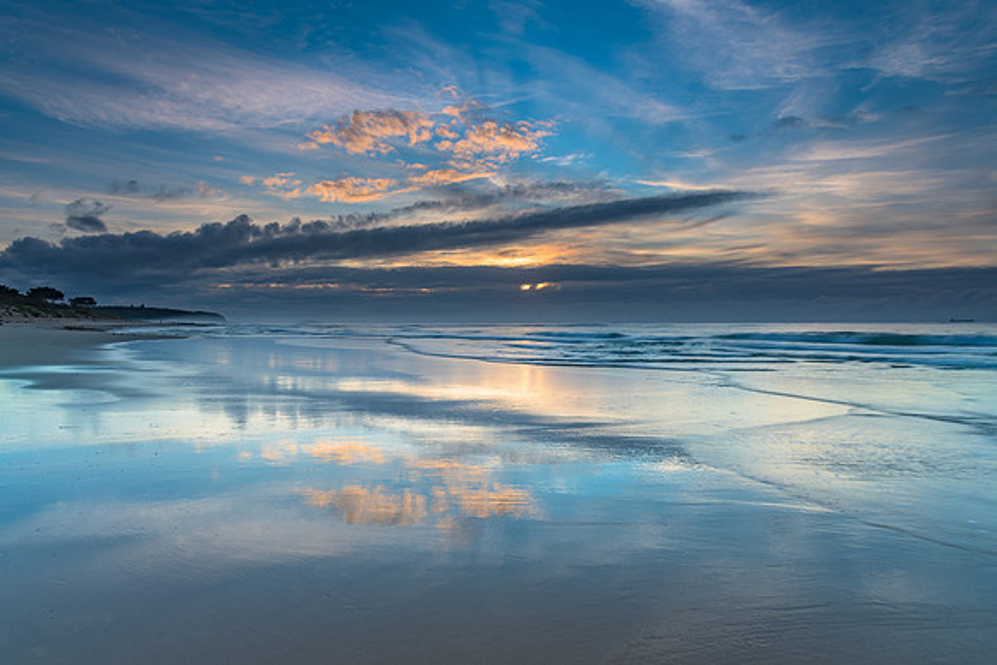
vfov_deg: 52.6
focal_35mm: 24
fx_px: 674
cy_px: 332
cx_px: 498
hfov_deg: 73.0
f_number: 8
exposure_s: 1/1.25
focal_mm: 24
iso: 31
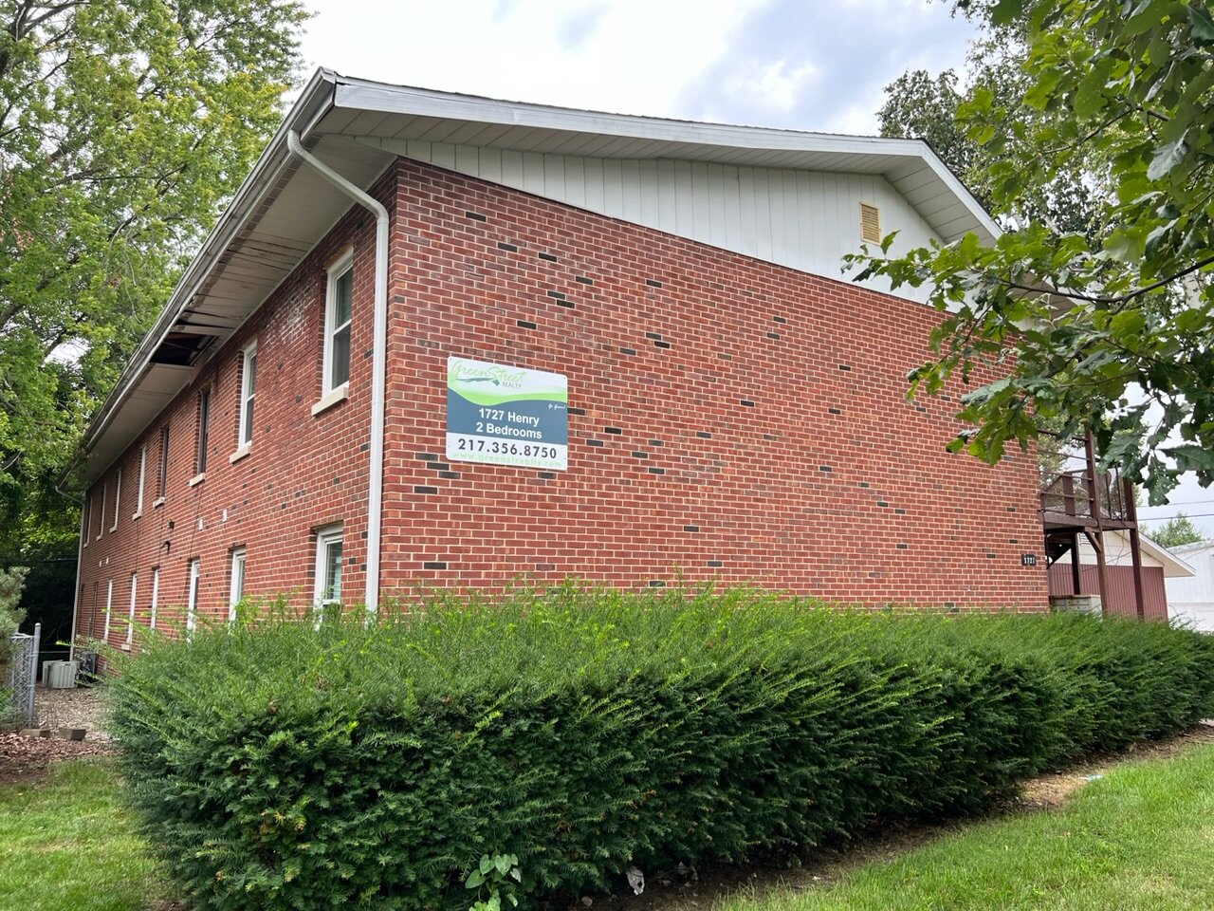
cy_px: 456
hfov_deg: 67.3
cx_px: 607
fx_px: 912
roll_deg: -0.3
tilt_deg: +8.0
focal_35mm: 26
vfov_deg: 53.1
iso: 40
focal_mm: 5.7
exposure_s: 1/129
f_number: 1.5
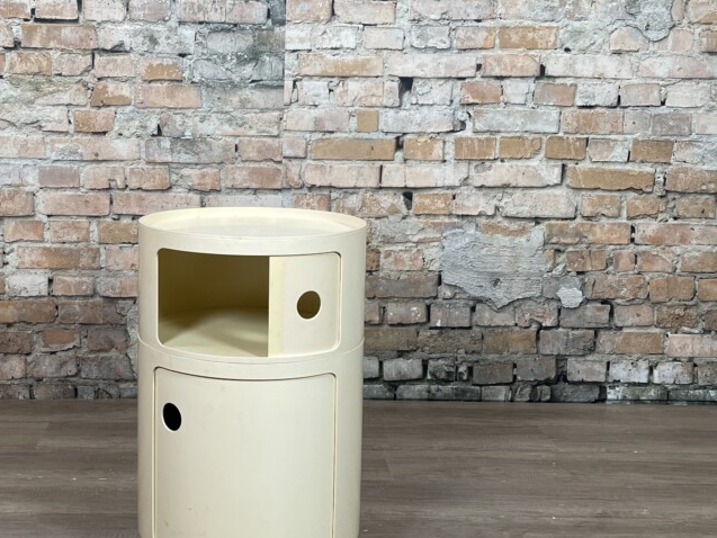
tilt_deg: -7.3
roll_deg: -0.8
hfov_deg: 38.5
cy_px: 201
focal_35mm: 49
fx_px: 1015
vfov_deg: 29.6
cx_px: 249
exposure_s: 1/100
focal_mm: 5.1
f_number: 1.6
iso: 80
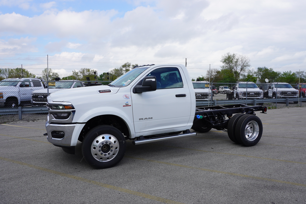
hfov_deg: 67.4
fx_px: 229
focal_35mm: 27
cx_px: 153
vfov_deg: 47.8
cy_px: 102
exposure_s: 1/125
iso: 100
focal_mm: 18
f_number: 9
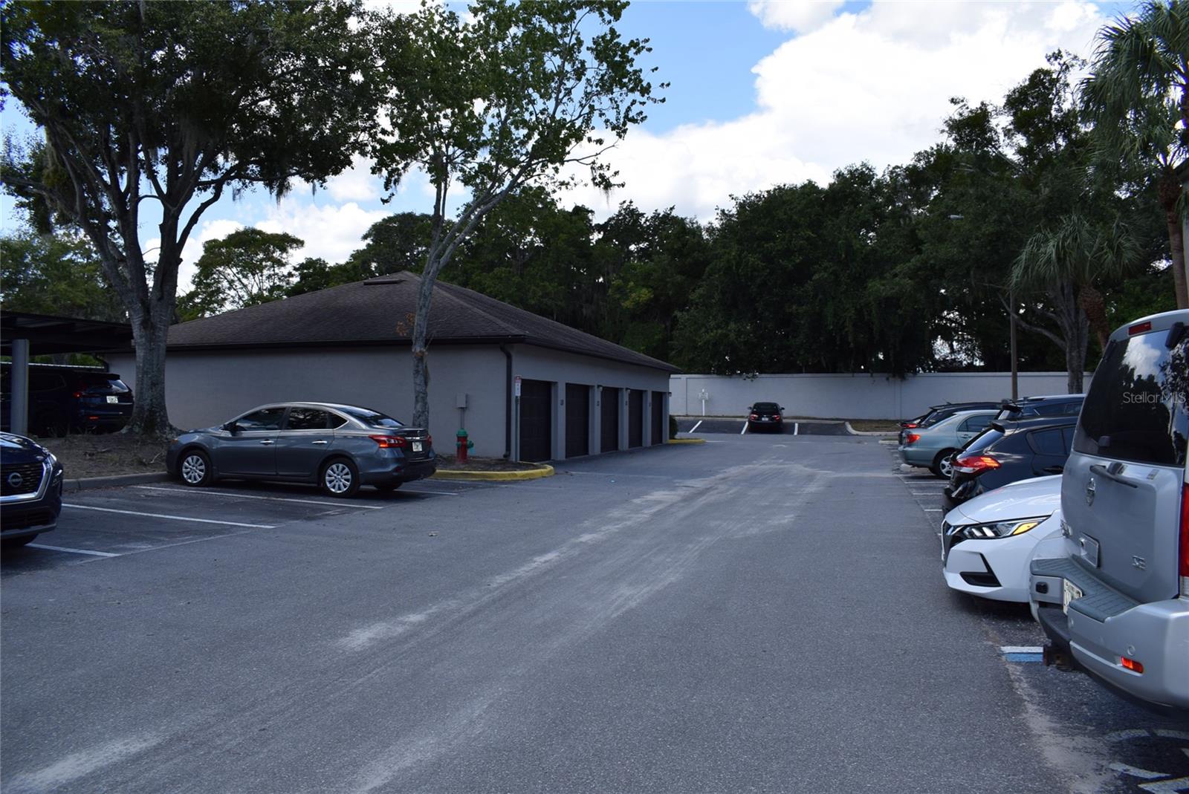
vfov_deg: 48.0
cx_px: 594
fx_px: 892
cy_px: 397
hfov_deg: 67.3
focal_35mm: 27
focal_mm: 18
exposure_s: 1/200
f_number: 8
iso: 100
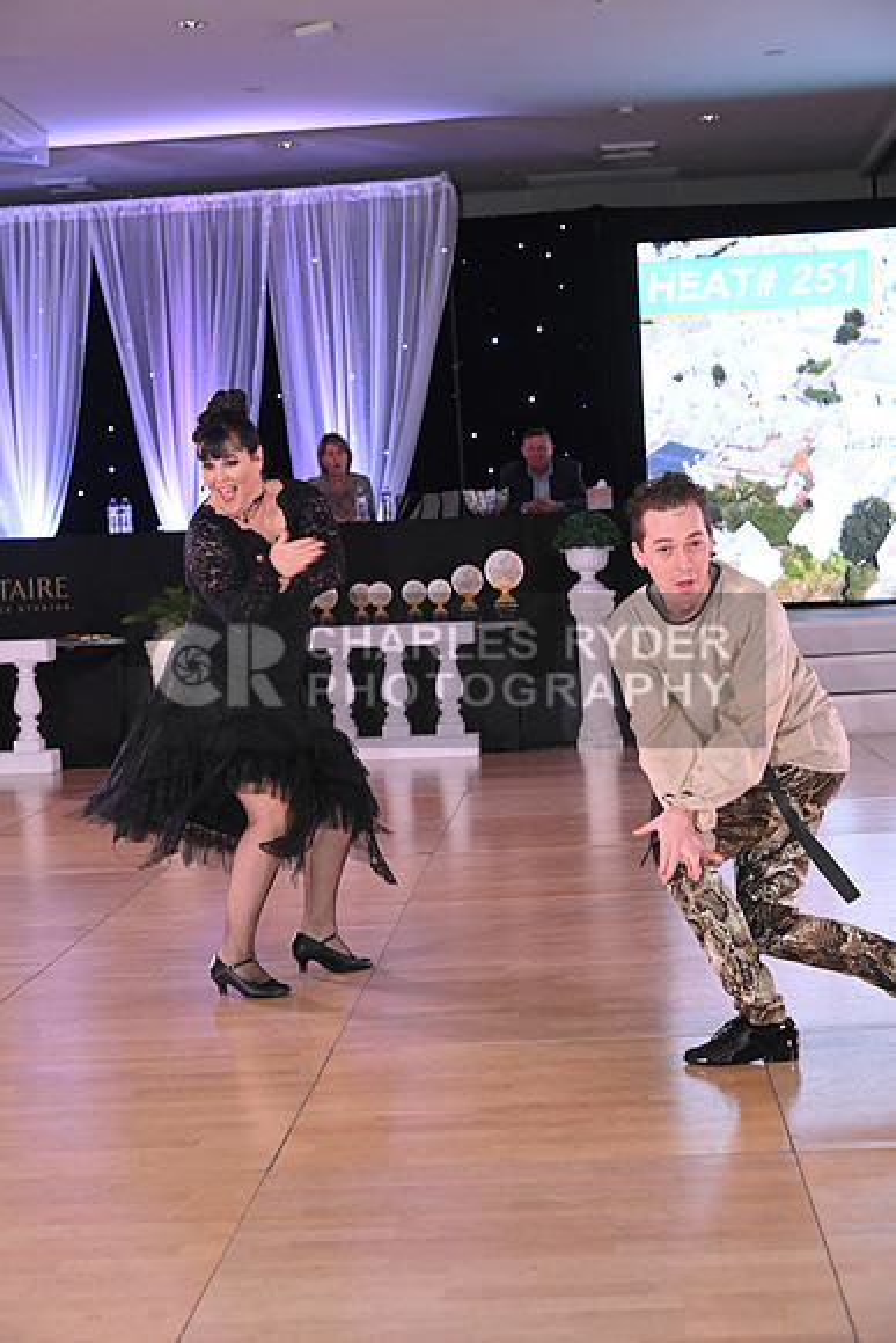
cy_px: 672
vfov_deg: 36.2
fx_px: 2052
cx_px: 448
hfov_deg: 24.6
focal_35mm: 55
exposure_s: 1/200
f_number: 5
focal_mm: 55
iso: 2000
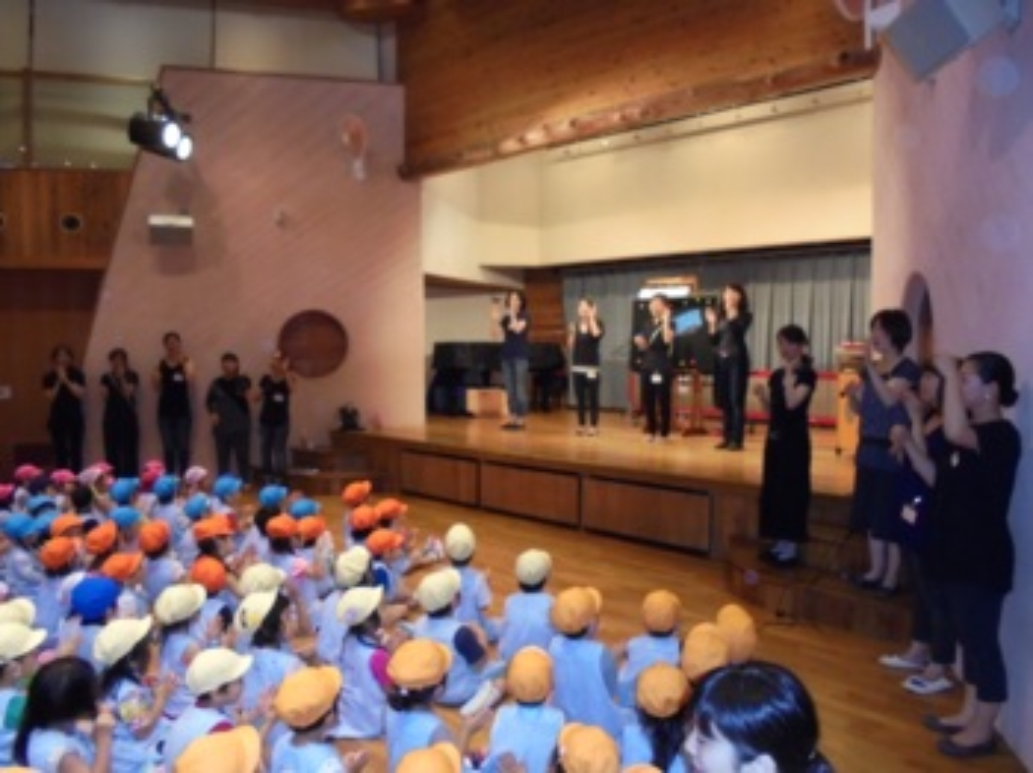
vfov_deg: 53.0
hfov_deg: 67.3
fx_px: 775
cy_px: 386
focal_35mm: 26
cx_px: 516
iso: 400
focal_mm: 4.6
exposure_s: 1/30
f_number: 3.5
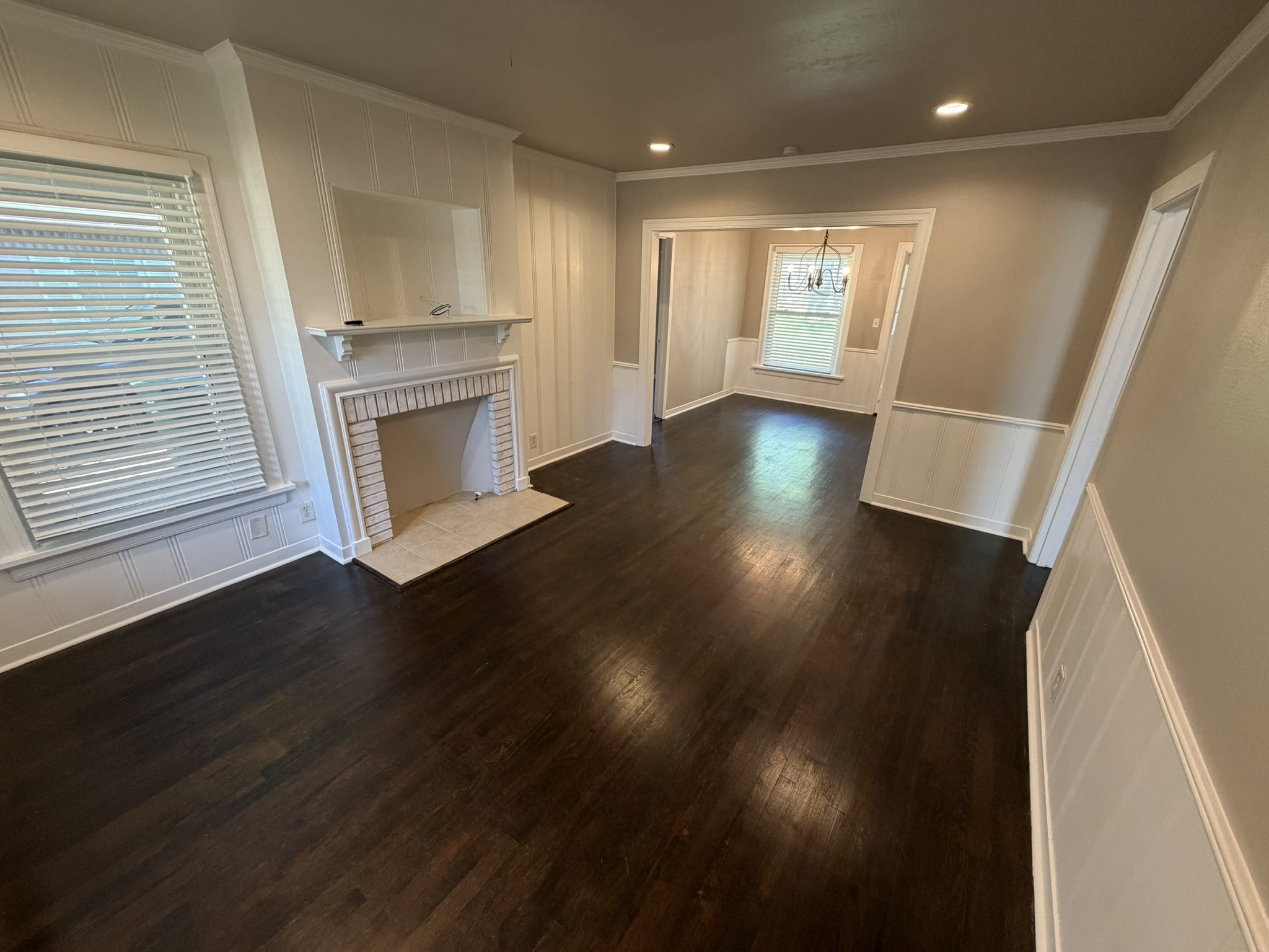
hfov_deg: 102.1
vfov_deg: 85.7
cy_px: 476
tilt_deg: -21.5
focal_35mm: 14
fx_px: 513
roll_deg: -2.0
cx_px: 634
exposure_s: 1/60
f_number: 2.2
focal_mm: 2.22
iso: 250
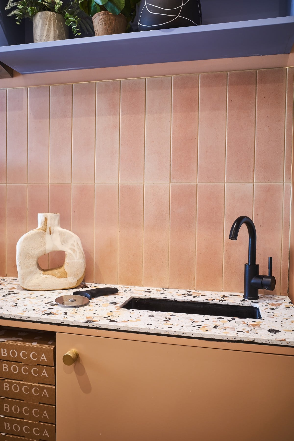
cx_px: 147
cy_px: 220
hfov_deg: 46.4
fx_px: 343
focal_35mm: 28
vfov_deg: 65.5
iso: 100
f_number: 7.1
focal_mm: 18.3
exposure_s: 1/3.33
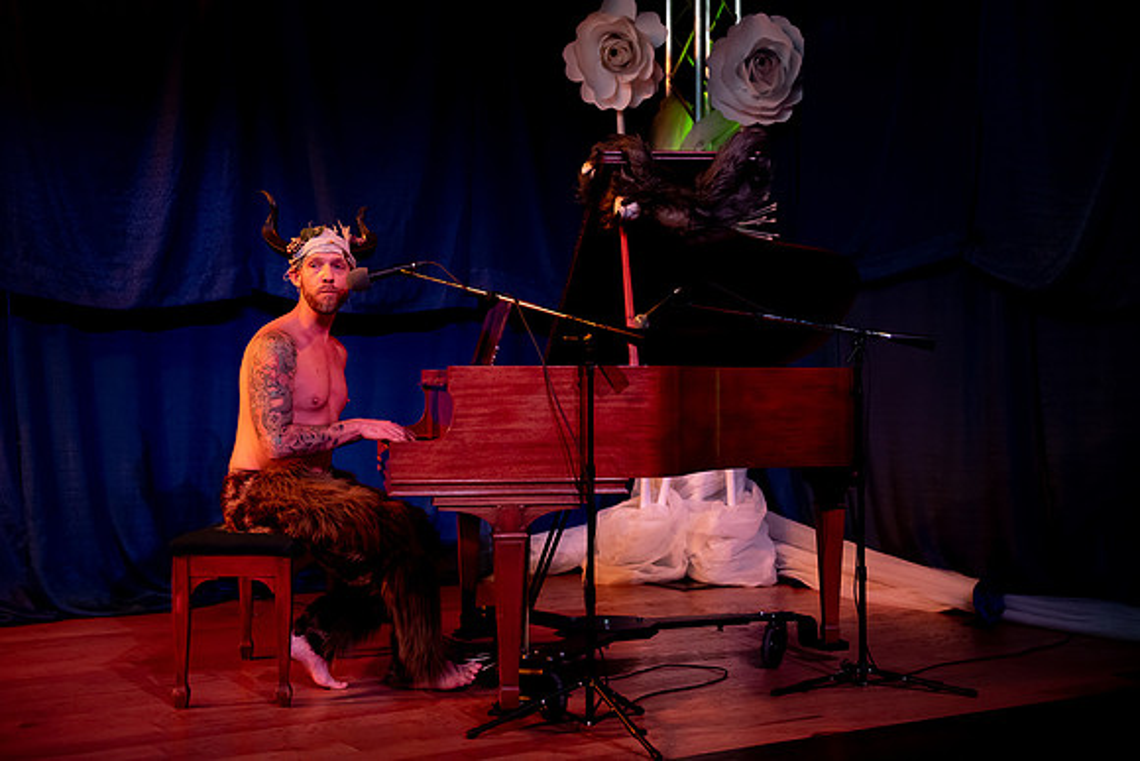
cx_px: 570
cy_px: 380
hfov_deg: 39.6
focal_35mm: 50
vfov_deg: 27.0
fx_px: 1584
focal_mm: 50
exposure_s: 1/125
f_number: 2.8
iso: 2500
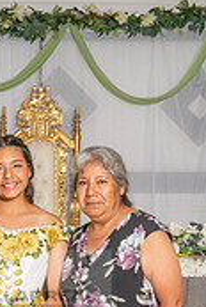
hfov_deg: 10.8
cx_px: 12
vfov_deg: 15.8
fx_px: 1077
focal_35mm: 126
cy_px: 337
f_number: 6.3
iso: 200
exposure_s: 1/200
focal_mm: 29
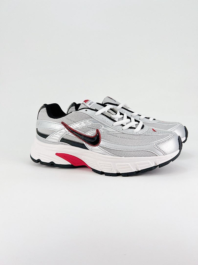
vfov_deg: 67.3
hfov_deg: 53.1
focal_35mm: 26
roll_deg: +0.8
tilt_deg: -8.7
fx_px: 198
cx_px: 99
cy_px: 132
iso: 50
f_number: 1.5
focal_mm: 5.7
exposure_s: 1/1068
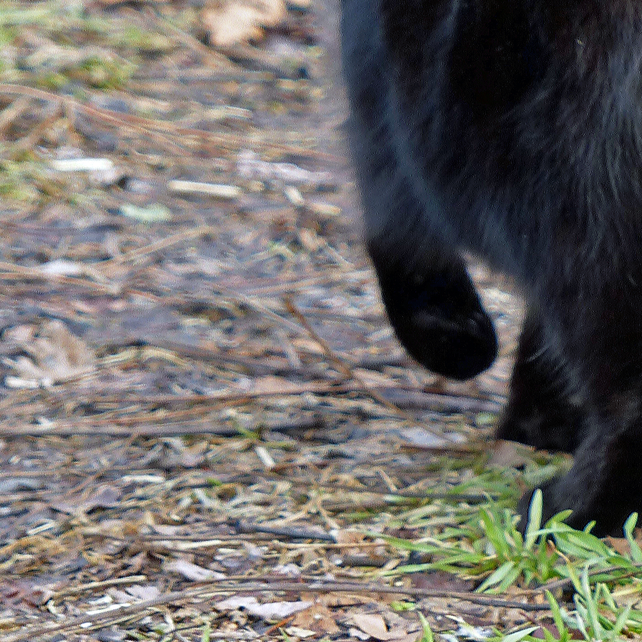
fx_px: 18654
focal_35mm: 889
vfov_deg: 2.0
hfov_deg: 2.0
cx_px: 775
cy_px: 150
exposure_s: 1/125
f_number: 3.2
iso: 100
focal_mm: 63.4
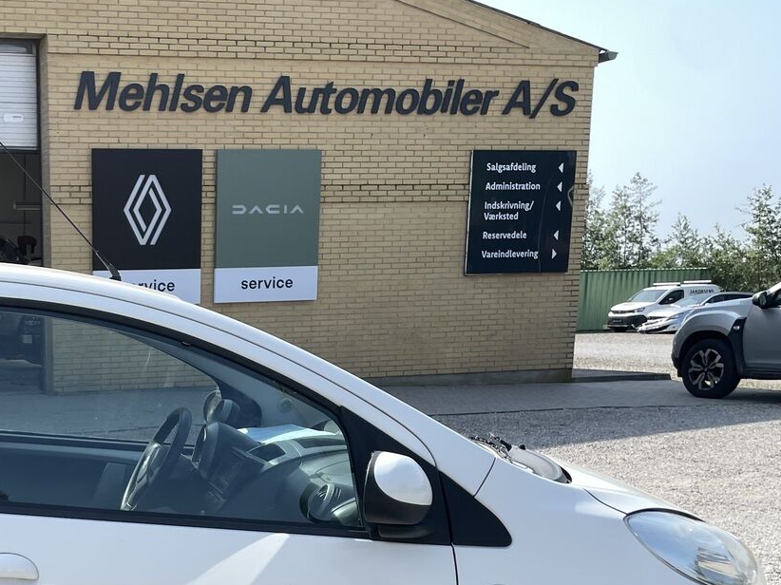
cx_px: 30
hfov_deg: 33.1
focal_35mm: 54
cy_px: 587
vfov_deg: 25.6
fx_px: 1218
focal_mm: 4.2
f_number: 1.6
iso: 32
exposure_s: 1/2174
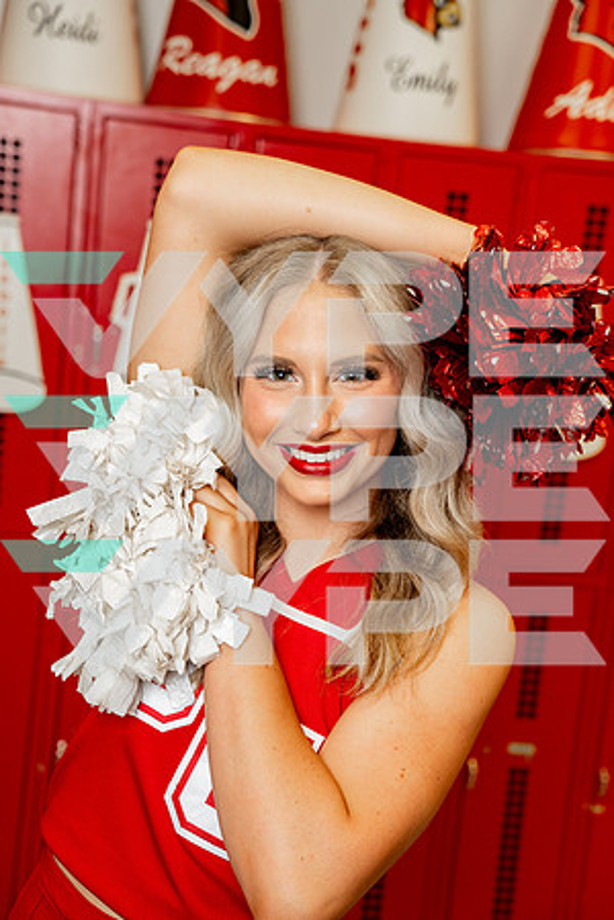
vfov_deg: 36.9
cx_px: 307
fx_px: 1381
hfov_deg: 25.1
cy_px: 460
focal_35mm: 54
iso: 800
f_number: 4
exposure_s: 1/250
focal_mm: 54
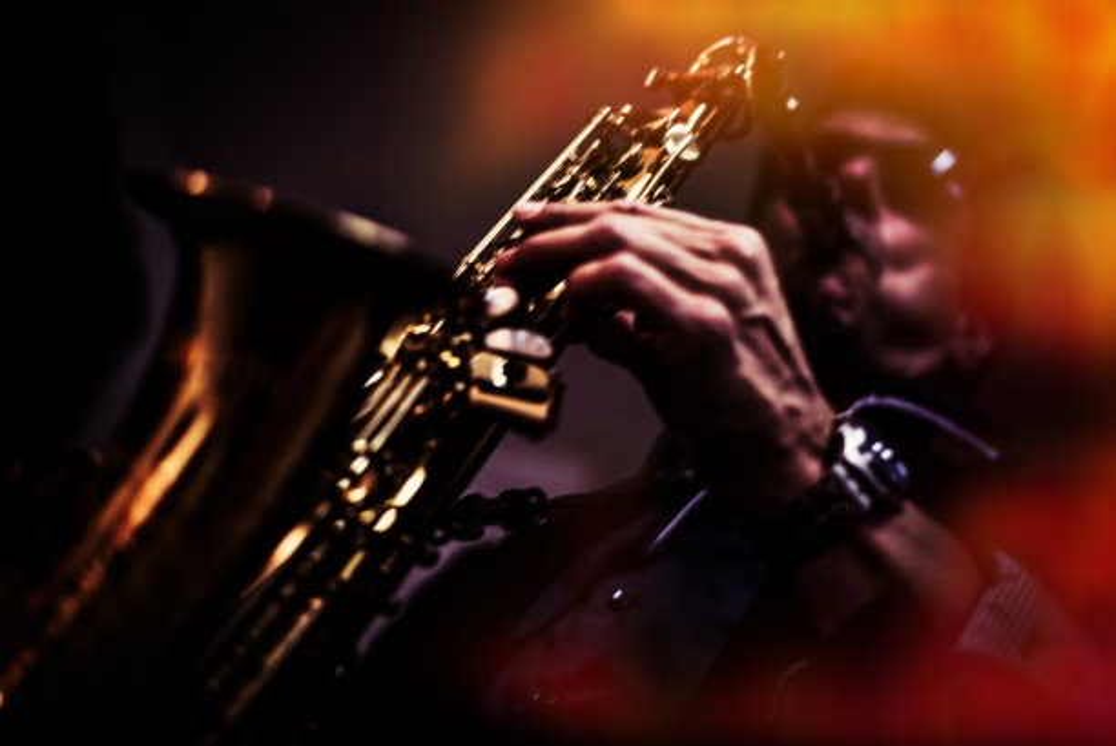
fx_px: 1551
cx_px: 558
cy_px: 373
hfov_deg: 39.6
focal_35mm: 50
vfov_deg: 27.0
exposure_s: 1/100
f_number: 1.8
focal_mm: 50
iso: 250
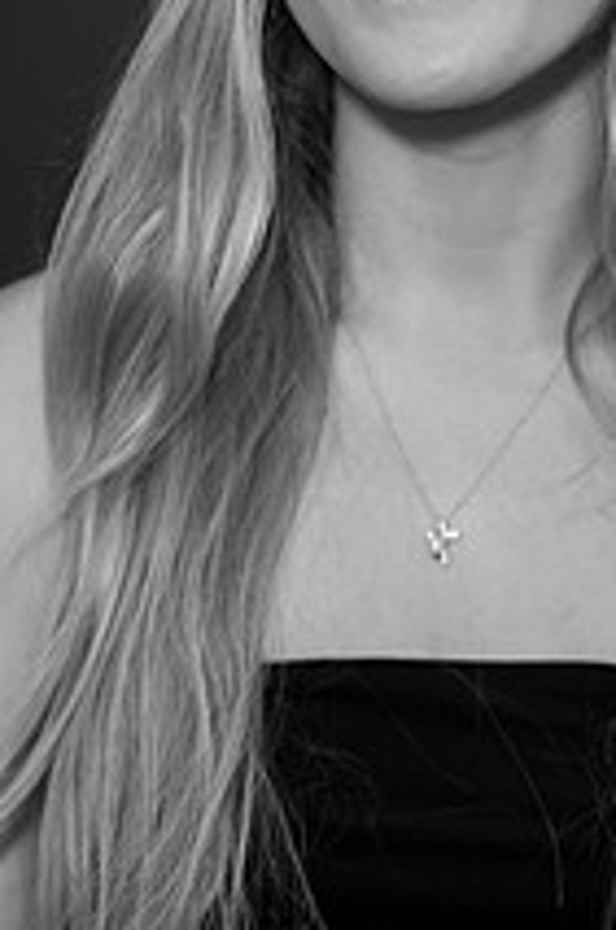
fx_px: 5726
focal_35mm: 222
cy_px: 44
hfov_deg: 6.1
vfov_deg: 9.2
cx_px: 574
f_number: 2.8
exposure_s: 1/160
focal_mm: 105
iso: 400
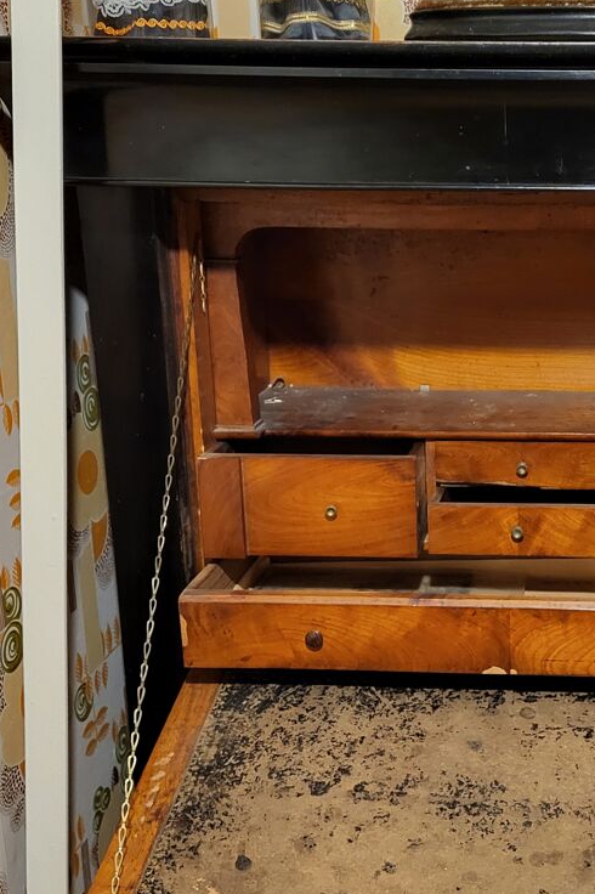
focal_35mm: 49
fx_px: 1216
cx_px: 540
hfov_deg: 26.5
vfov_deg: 40.4
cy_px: 446
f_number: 1.8
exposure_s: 1/25
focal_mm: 5.4
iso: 640
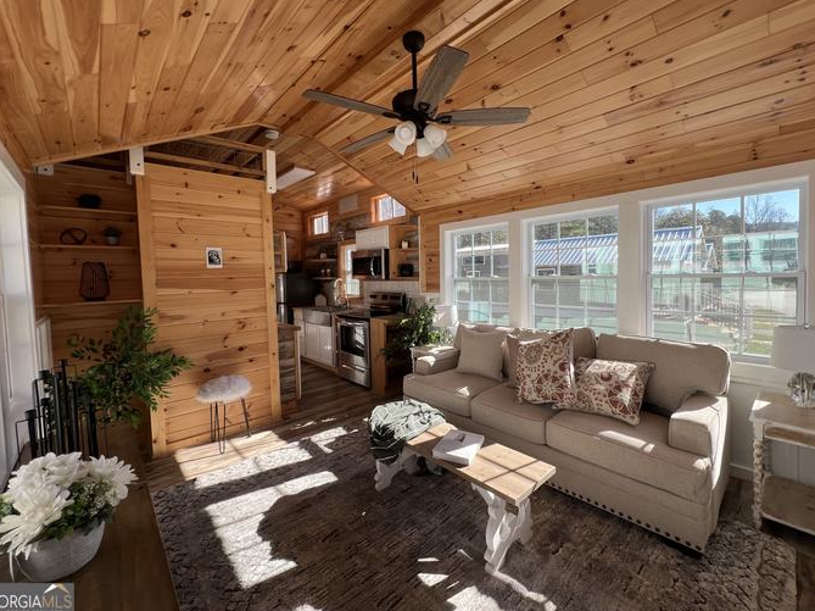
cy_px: 287
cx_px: 414
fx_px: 329
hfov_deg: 102.1
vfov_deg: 85.5
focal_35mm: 14
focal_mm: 1.57
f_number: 1.8
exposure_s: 1/185
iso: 32
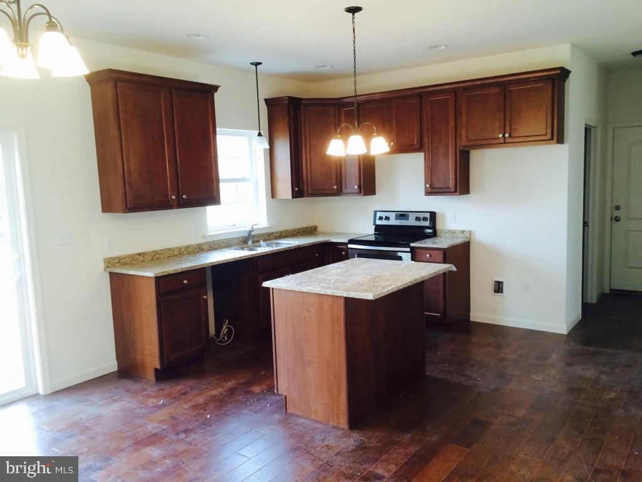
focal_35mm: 29
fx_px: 538
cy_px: 241
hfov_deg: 61.7
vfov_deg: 48.2
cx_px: 321
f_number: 2.2
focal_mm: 4.15
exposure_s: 1/30
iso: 40
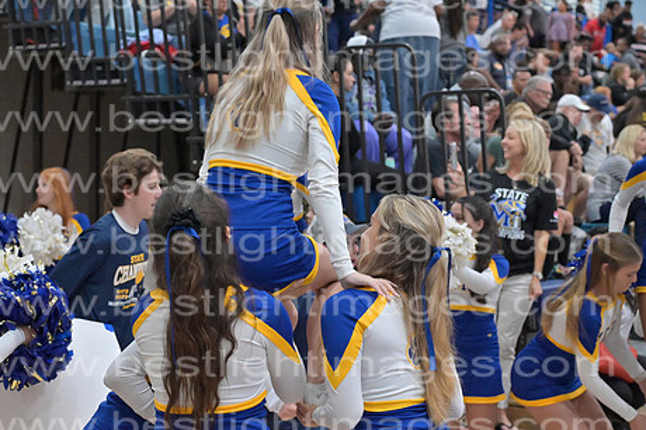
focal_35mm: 63
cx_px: 296
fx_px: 1130
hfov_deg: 31.9
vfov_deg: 21.5
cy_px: 214
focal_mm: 50
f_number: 4
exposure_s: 1/800
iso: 10000
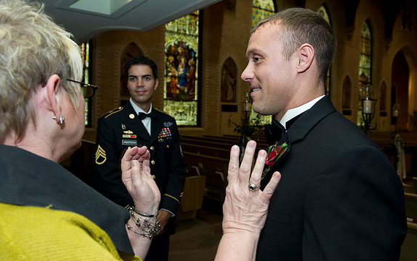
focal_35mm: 30
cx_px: 210
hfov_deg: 62.9
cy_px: 124
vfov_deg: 41.8
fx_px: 341
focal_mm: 29
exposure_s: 1/60
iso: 800
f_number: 6.3
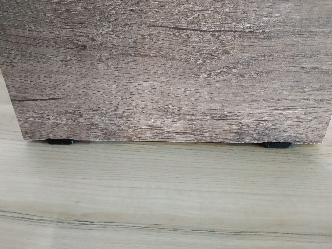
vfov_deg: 56.8
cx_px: 166
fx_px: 230
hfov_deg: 71.6
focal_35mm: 24
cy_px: 124
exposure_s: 1/20
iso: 1000
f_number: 1.9
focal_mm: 3.94
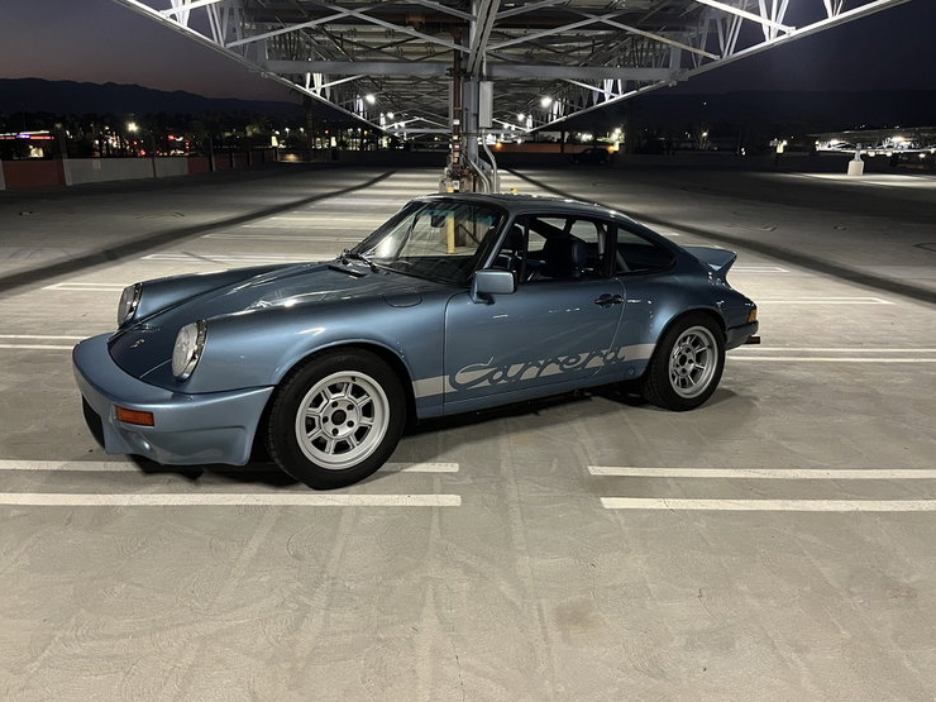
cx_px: 467
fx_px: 730
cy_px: 354
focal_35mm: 27
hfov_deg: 65.3
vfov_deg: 51.4
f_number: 1.6
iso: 640
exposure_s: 1/30
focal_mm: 5.1
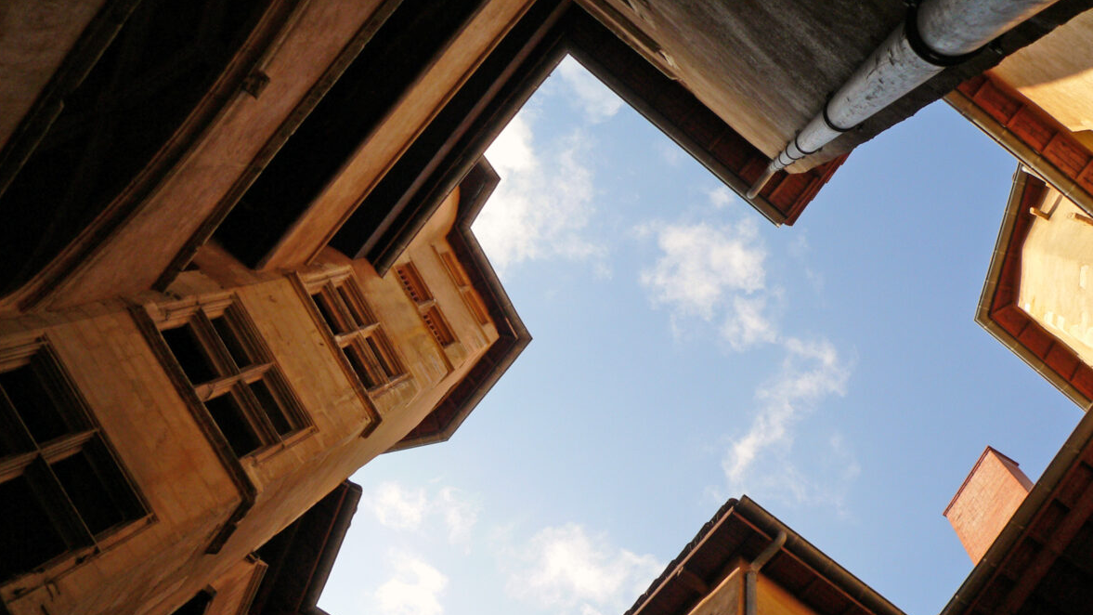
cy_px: 338
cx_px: 543
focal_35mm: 40
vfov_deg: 29.7
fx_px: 1159
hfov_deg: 50.5
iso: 80
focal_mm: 6
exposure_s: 1/320
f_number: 4
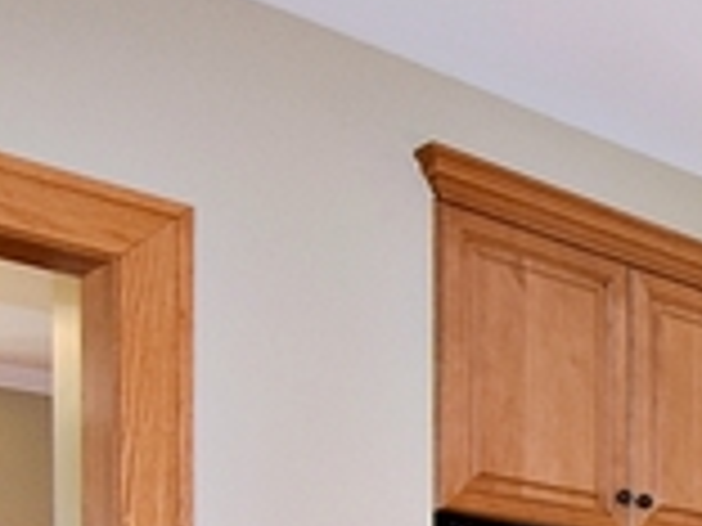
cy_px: 771
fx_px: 1318
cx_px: 1040
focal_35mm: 65
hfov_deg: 23.9
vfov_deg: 19.8
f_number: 5
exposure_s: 1/100
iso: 800
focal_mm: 11
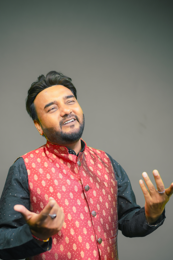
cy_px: 179
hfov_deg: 26.4
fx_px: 368
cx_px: 68
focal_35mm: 51
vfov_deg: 38.3
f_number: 2
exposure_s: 1/200
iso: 640
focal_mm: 35
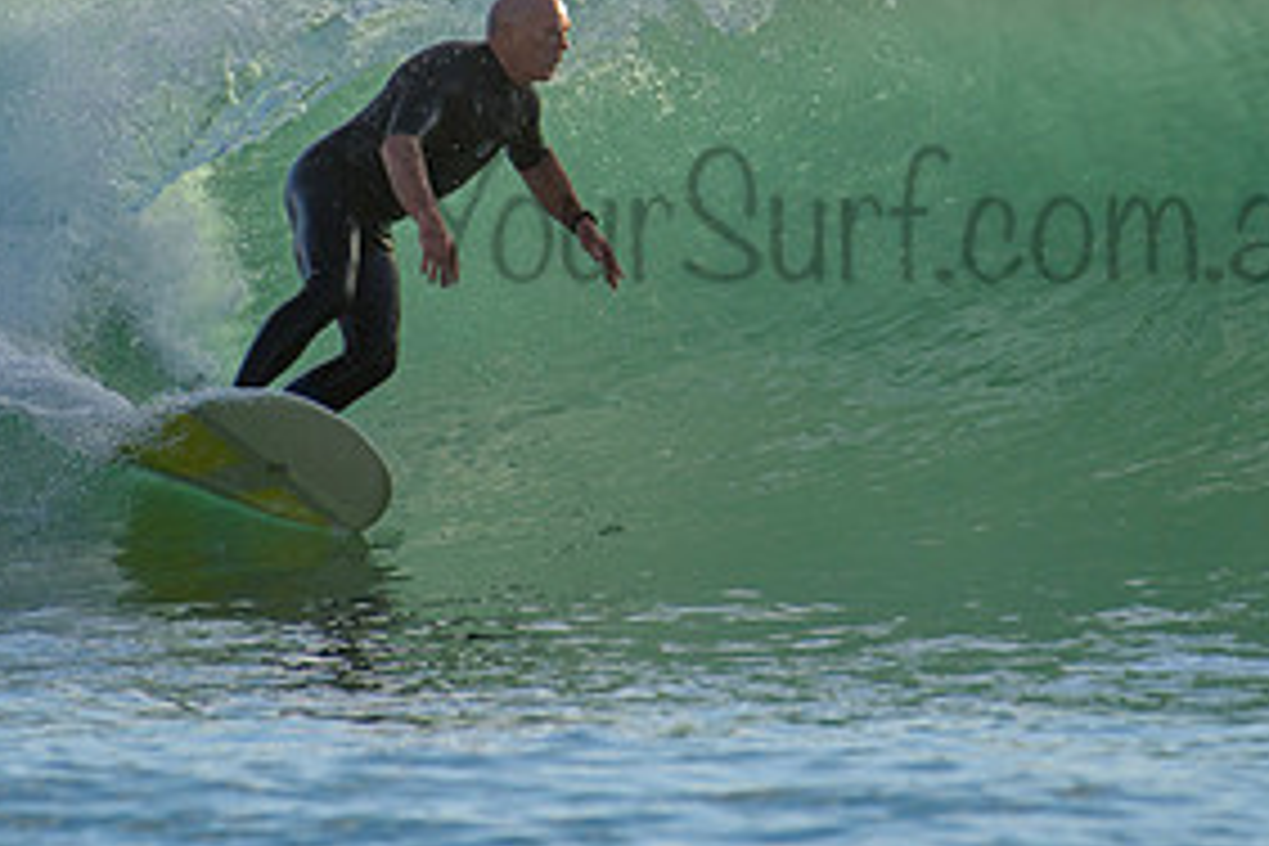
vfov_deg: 1.1
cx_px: 704
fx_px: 44376
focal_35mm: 1259
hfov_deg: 1.6
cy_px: 19
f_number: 5.6
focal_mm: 500
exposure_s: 1/2000
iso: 220
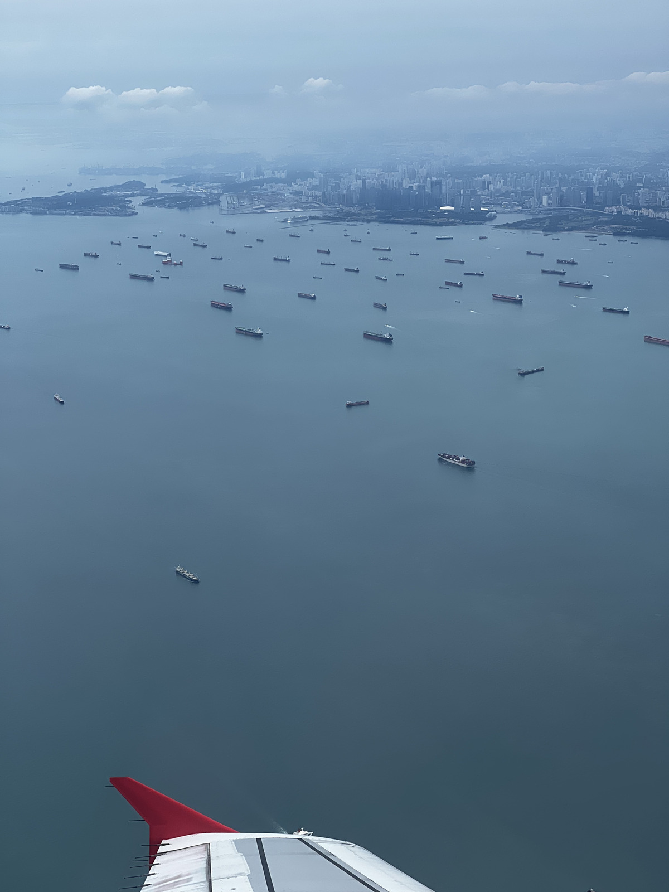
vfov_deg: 25.3
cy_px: 446
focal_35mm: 77
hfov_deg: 19.1
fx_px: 1984
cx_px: 334
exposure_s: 1/943
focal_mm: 9
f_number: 2.8
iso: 32
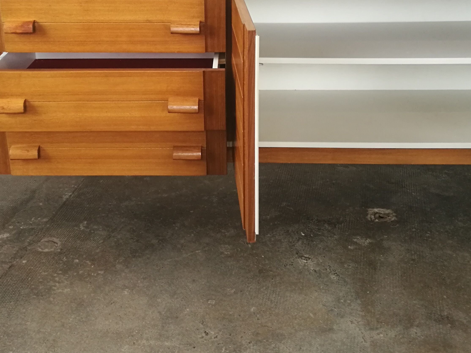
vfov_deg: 29.6
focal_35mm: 48
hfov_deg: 39.6
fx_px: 653
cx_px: 206
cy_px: 71
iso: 160
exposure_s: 1/33.3
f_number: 2.2
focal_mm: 4.5
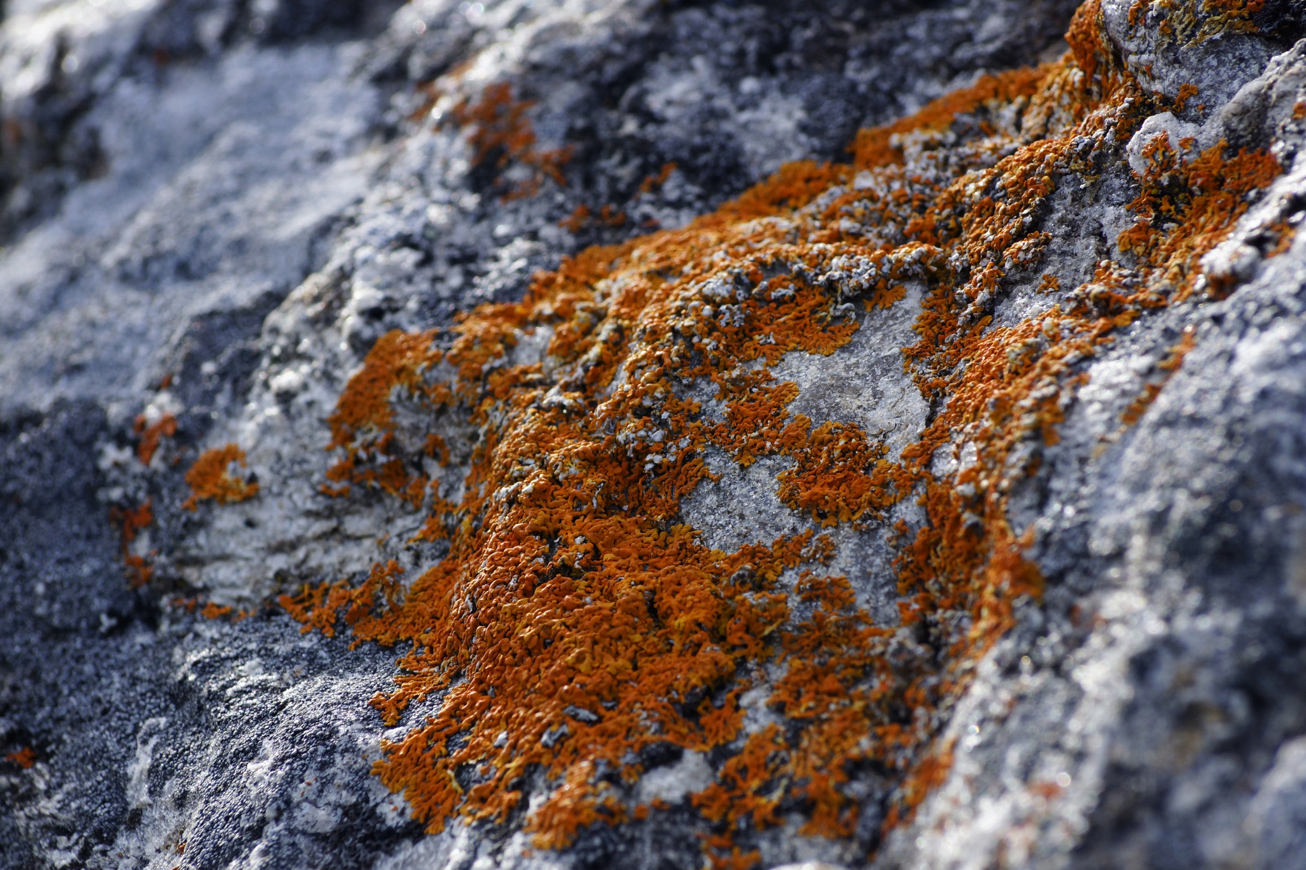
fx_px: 7345
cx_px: 653
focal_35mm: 202
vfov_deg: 6.8
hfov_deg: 10.2
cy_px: 435
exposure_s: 1/200
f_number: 11
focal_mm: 135
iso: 320
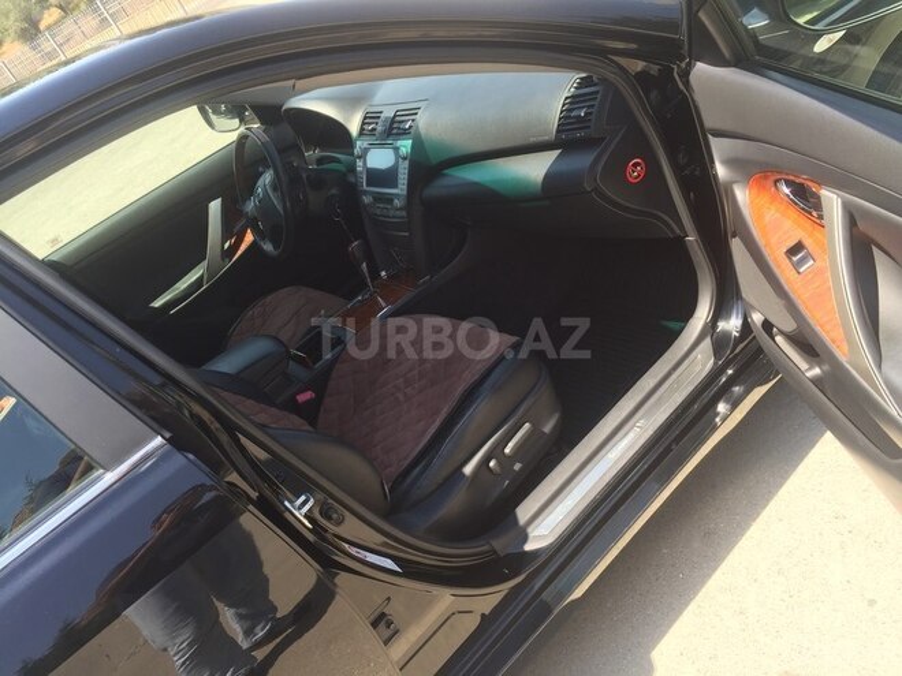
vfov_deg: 48.2
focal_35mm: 29
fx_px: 756
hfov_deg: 61.7
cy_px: 338
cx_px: 451
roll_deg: +29.8
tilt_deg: -28.8
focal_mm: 4.15
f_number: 2.2
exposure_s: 1/344
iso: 32
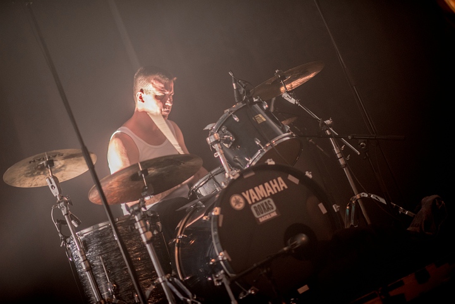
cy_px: 152
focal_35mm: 85
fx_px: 1075
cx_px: 228
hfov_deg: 23.9
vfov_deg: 16.1
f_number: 1.4
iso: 1000
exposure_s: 1/100
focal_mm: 85
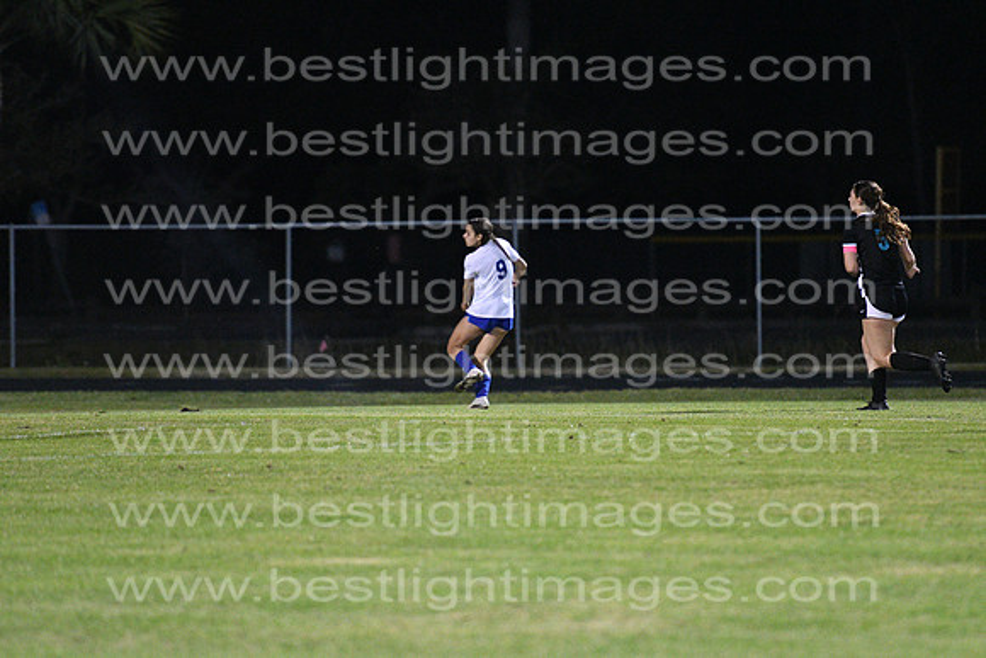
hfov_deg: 6.9
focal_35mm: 300
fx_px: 8218
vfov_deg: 4.6
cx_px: 493
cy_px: 329
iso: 8000
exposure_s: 1/800
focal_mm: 200
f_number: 2.8
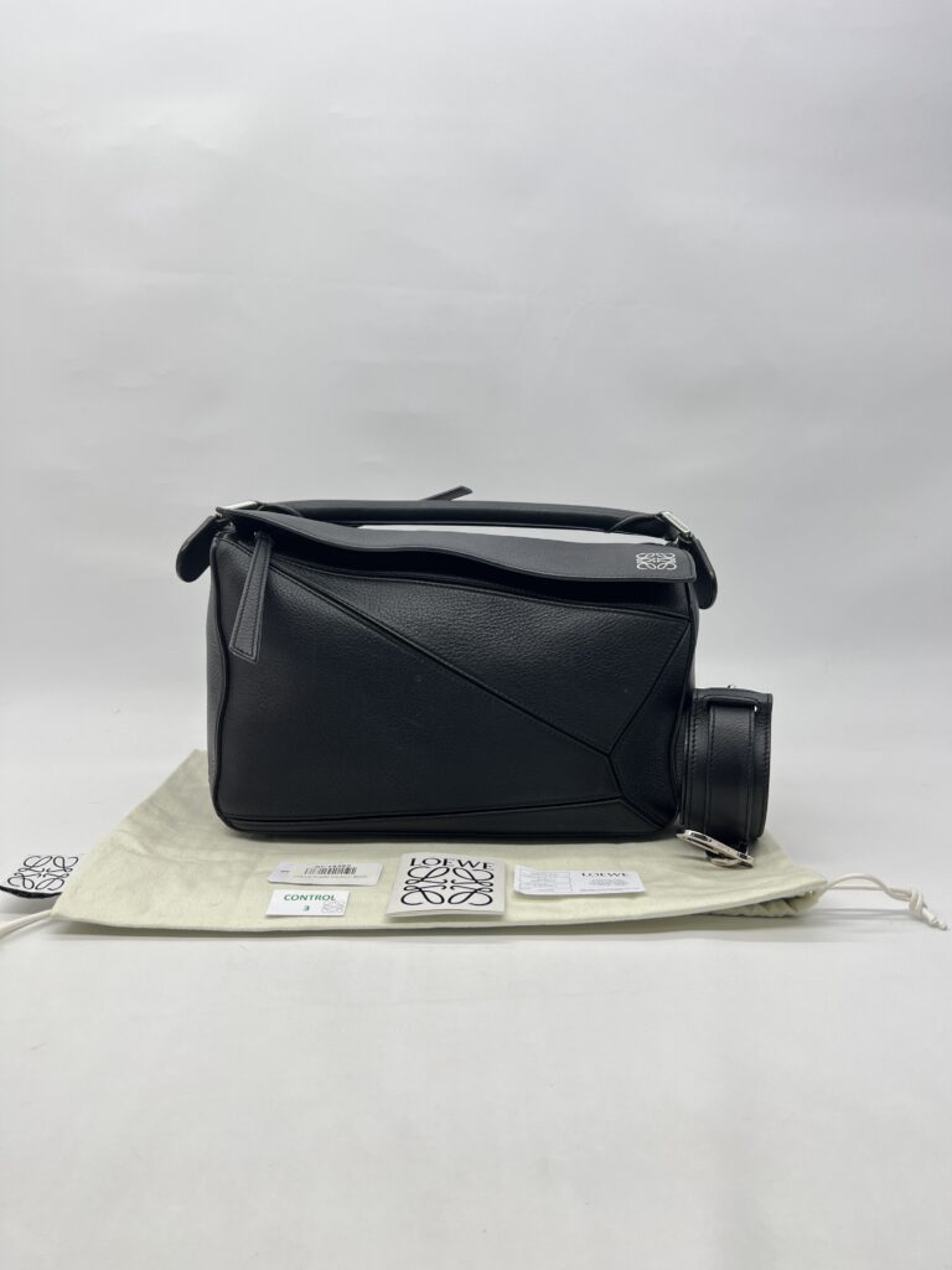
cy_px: 635
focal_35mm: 26
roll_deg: -0.2
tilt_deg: -11.6
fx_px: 953
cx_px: 476
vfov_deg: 67.3
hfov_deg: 53.1
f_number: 1.5
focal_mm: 5.7
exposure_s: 1/115
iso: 32
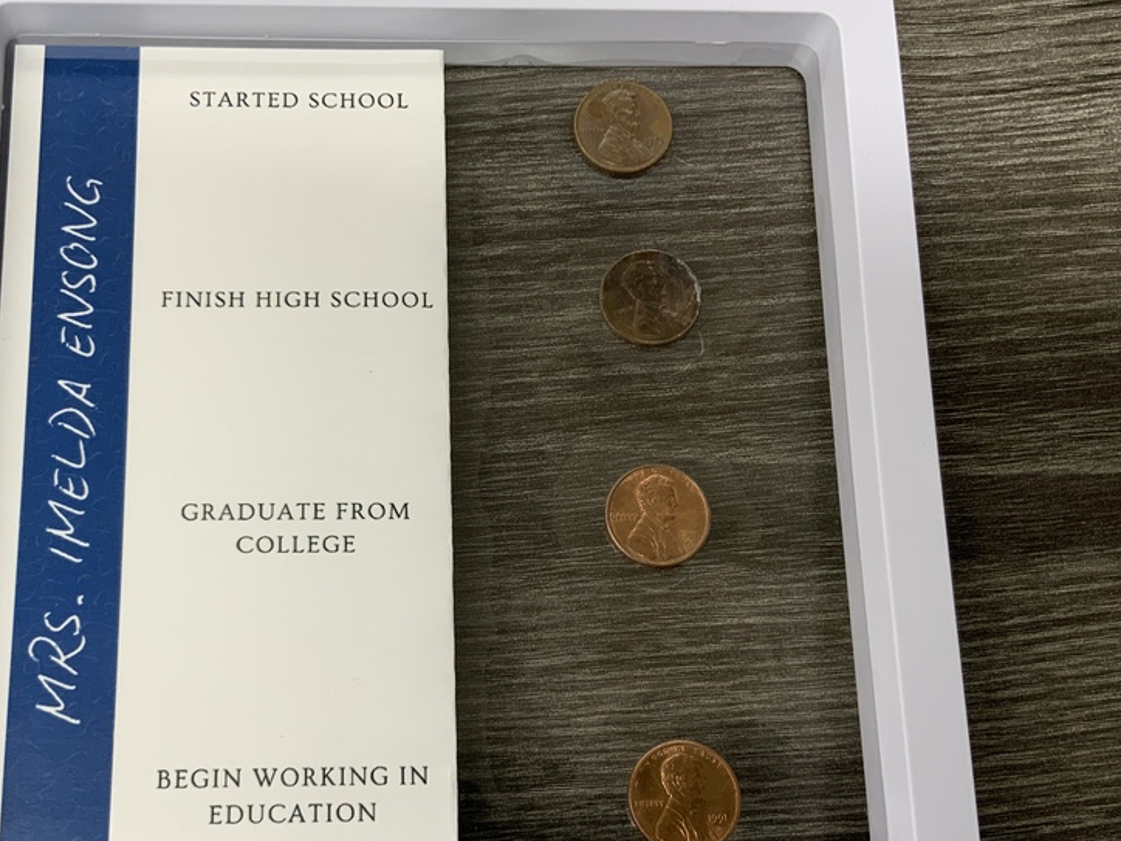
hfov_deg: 45.4
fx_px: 1328
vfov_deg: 35.1
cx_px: 418
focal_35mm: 41
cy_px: 479
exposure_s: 1/60
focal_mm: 3
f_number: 1.8
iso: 50
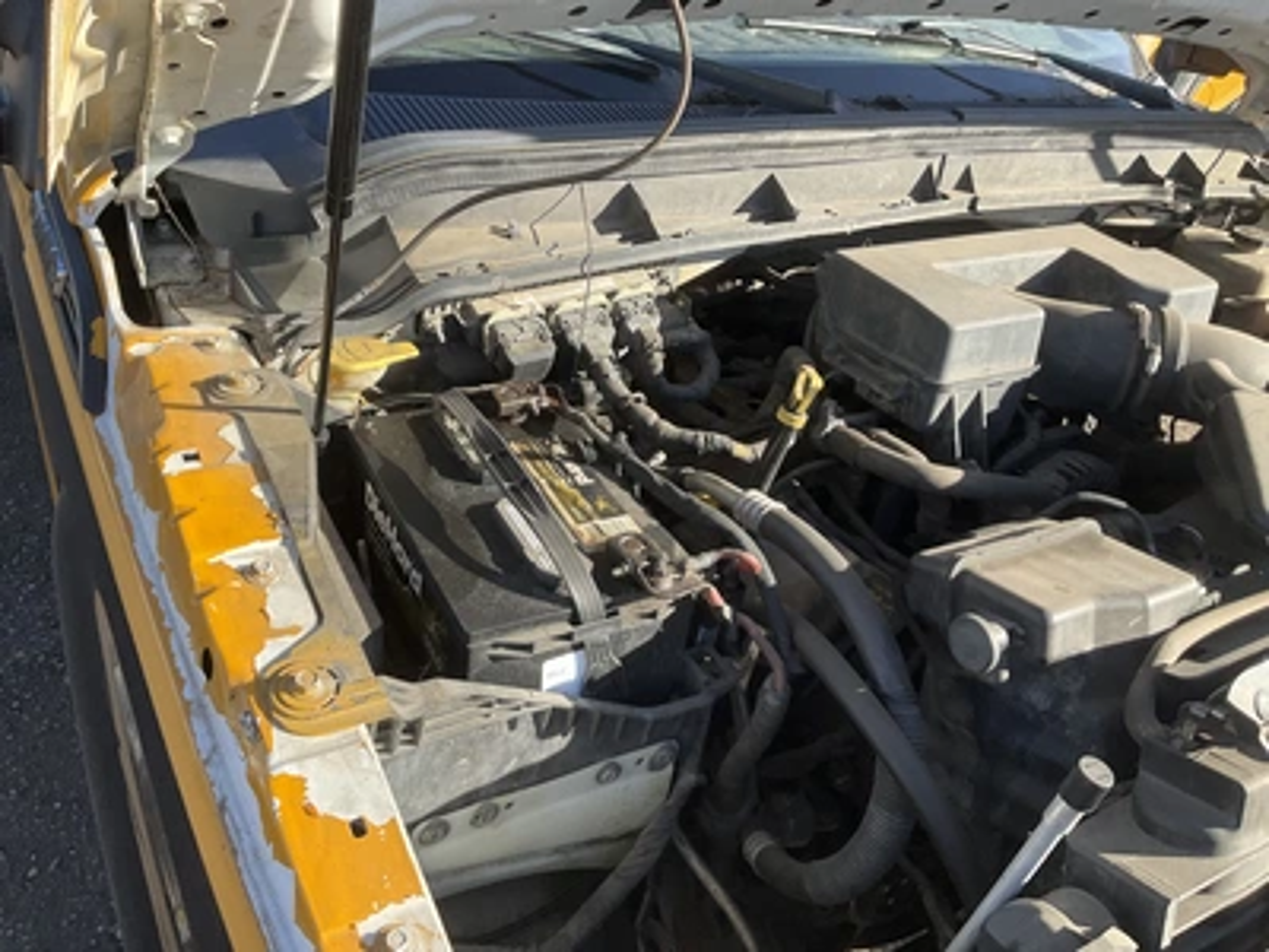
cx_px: 634
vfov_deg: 48.2
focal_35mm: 29
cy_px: 476
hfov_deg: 61.7
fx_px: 1063
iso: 25
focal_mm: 3
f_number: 1.8
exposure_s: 1/491
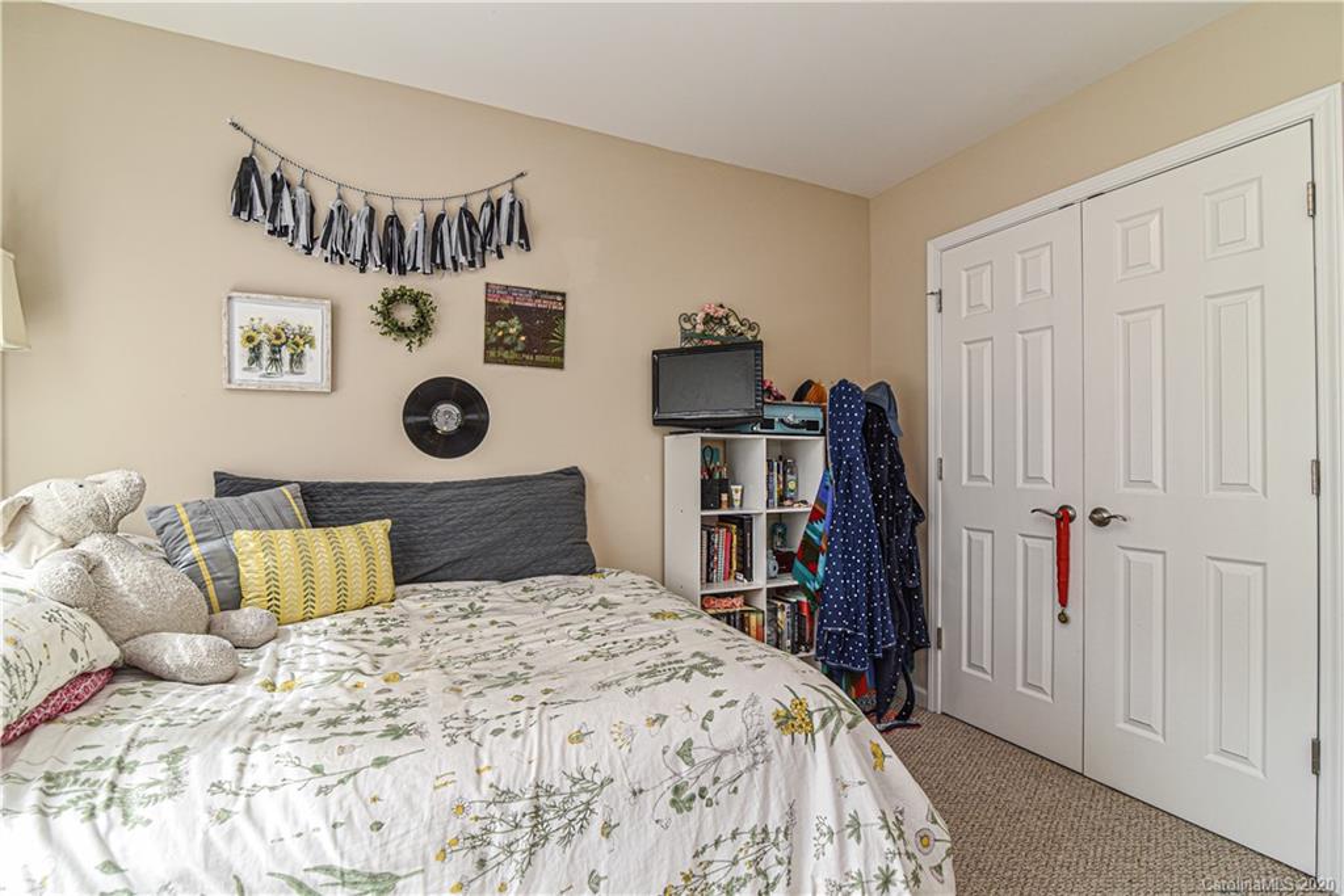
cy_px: 448
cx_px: 672
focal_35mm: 16
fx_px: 597
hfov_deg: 96.7
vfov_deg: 73.8
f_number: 5.6
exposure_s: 1/60
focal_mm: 16
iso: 400
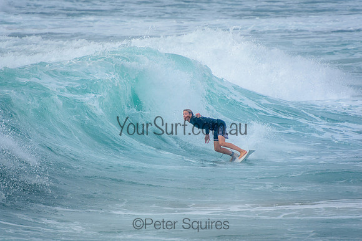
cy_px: 120
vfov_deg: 2.3
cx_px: 181
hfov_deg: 3.4
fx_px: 6034
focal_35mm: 600
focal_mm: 400
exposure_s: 1/2000
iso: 360
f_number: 5.6
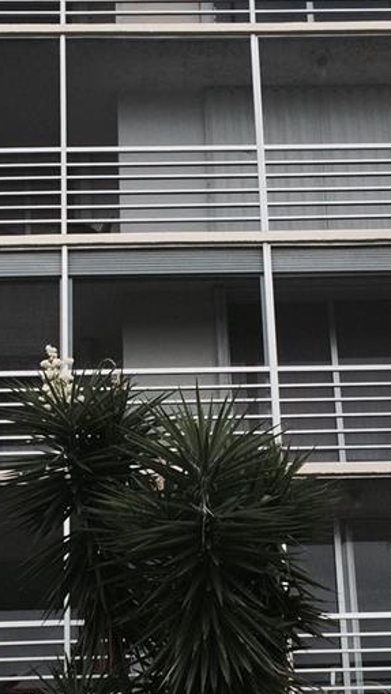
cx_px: 184
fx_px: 1417
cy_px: 491
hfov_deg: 15.7
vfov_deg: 27.3
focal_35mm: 77
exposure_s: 1/820
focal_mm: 4.12
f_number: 2.2
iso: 32
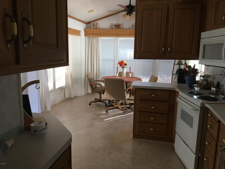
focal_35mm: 29
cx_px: 112
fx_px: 188
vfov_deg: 48.2
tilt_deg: -10.0
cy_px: 84
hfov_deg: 61.7
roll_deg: -1.0
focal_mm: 4.15
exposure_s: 1/30
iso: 50
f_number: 2.2
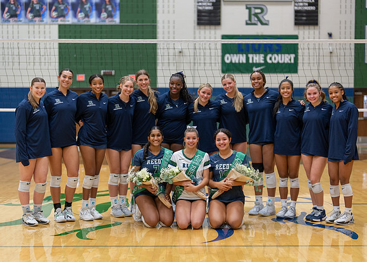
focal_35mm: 67
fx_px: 701
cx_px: 185
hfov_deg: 29.3
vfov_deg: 21.1
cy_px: 152
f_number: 1.2
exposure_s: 1/320
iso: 400
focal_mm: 50
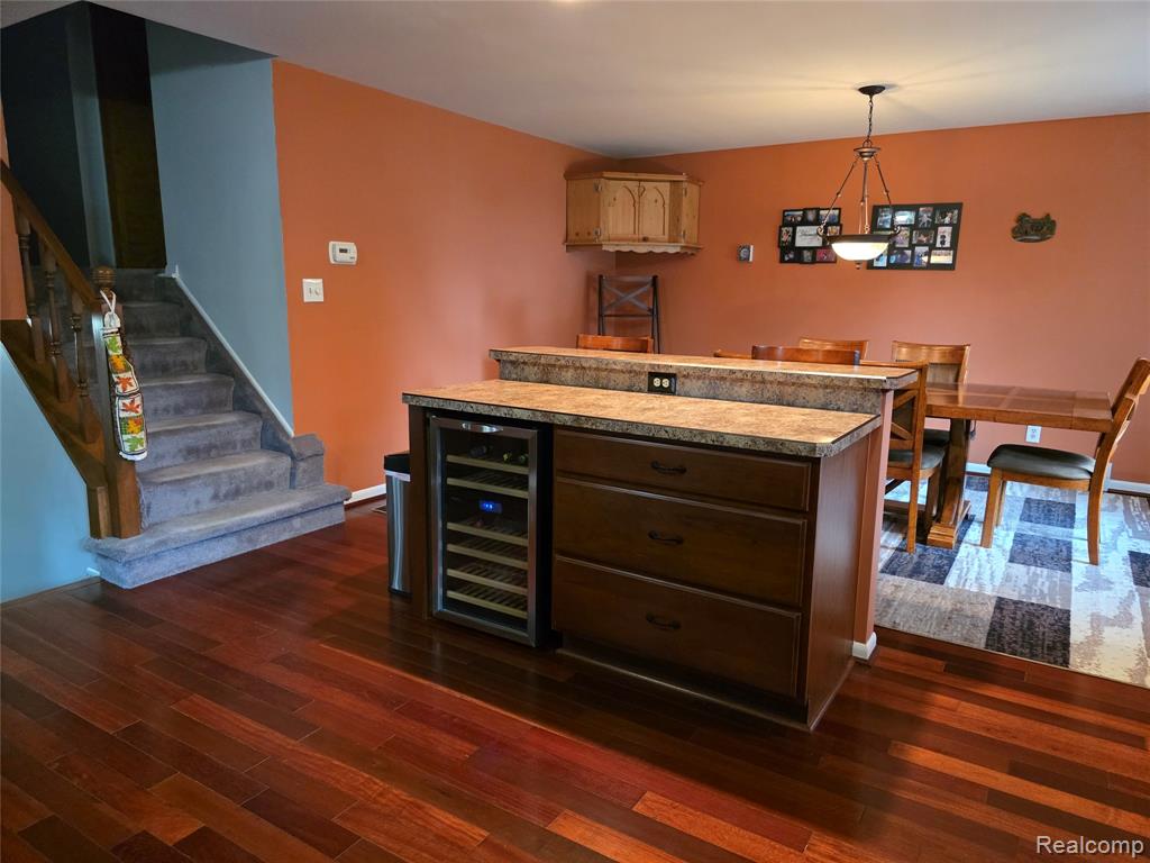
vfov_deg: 58.9
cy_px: 432
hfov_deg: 73.9
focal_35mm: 23
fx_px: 764
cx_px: 575
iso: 2000
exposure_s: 1/120
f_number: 1.7
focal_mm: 6.3
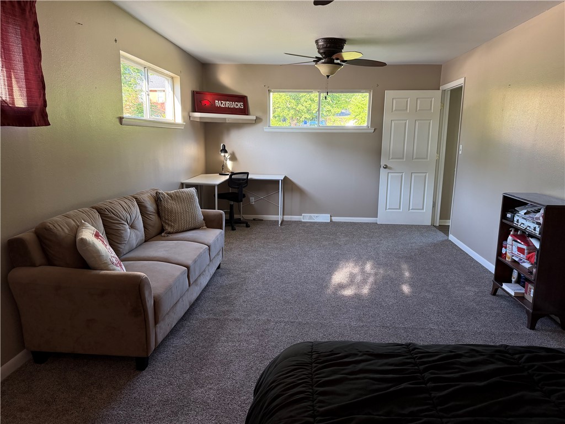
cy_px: 212
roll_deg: -0.2
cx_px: 282
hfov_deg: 71.6
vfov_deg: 56.8
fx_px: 392
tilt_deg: -10.7
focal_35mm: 24
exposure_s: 1/103
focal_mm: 6.76
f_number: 1.78
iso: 200
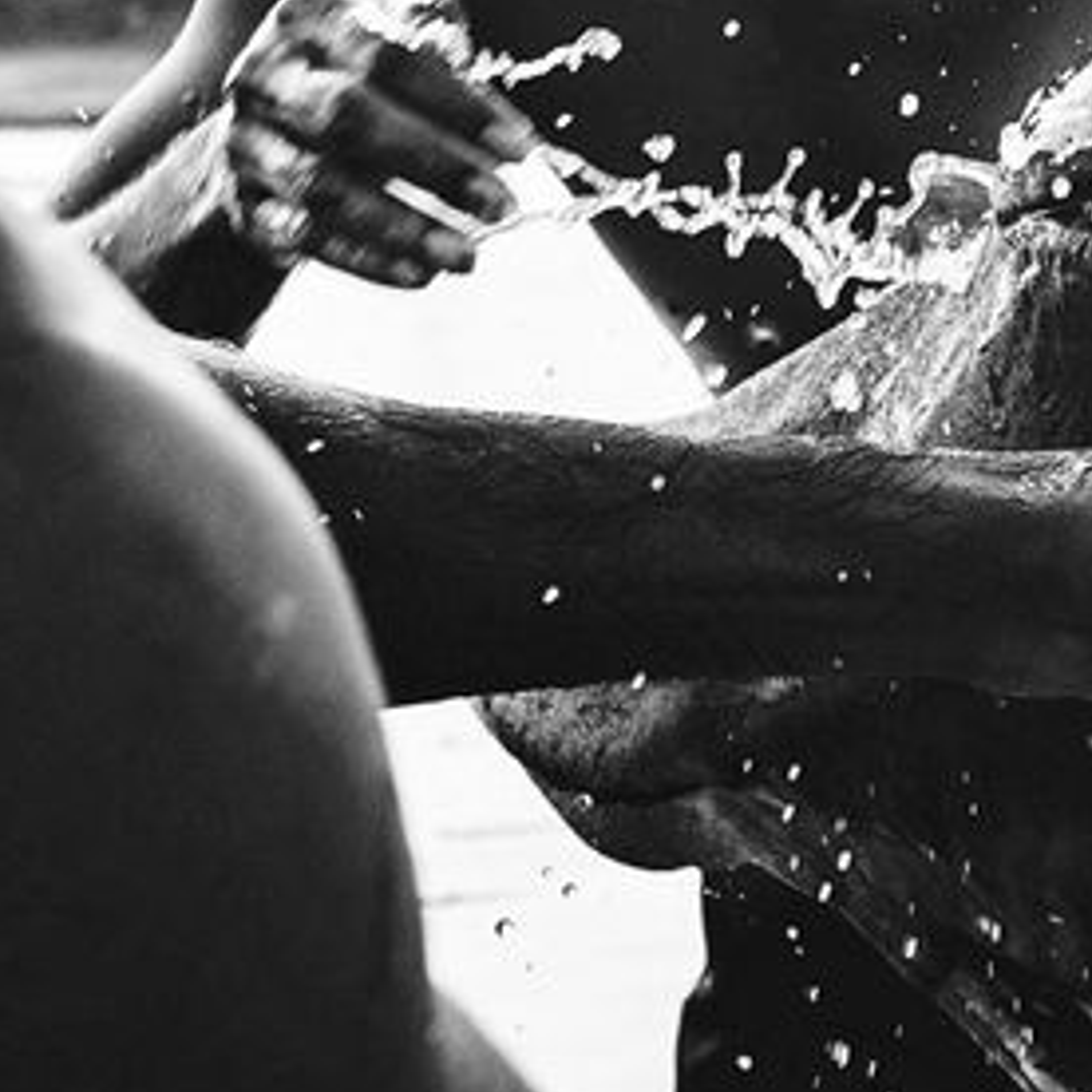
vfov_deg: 12.5
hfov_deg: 12.3
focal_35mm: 140
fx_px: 4997
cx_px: 1159
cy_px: 493
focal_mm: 38
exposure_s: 1/500
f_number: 5.6
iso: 400
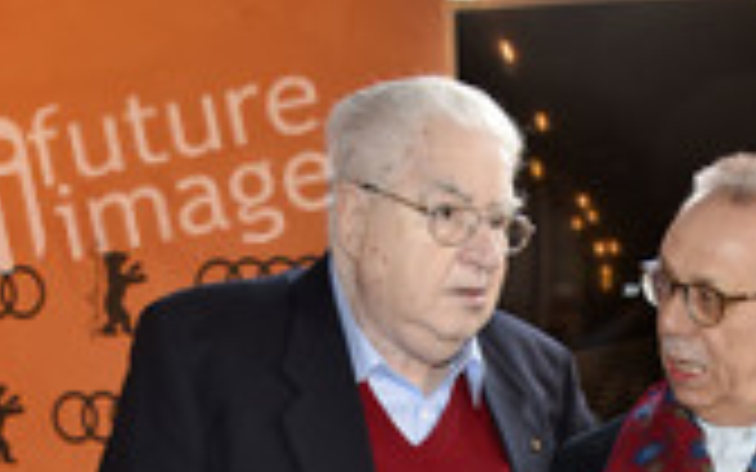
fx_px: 1751
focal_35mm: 85
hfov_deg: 24.0
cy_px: 859
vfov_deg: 13.7
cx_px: 594
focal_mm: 35
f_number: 5.6
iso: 800
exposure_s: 1/125
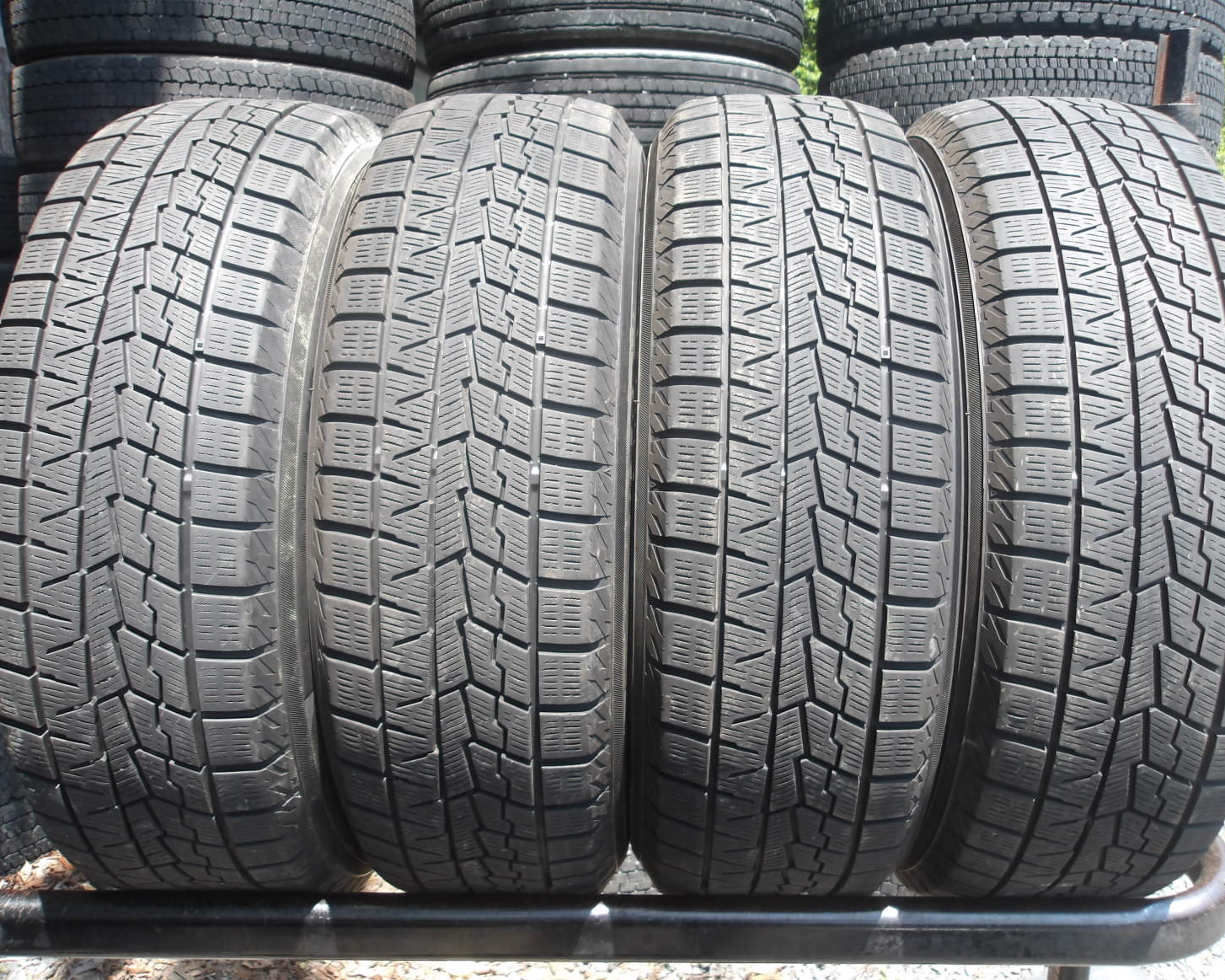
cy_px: 500
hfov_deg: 60.4
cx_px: 634
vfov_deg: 50.0
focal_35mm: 29
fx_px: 1051
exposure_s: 1/232
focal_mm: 4.9
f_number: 3
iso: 100
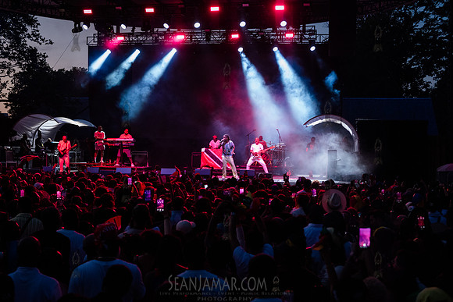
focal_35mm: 50
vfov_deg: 26.9
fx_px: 632
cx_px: 232
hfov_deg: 39.4
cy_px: 151
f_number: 3.2
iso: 4000
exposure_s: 1/320
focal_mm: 48
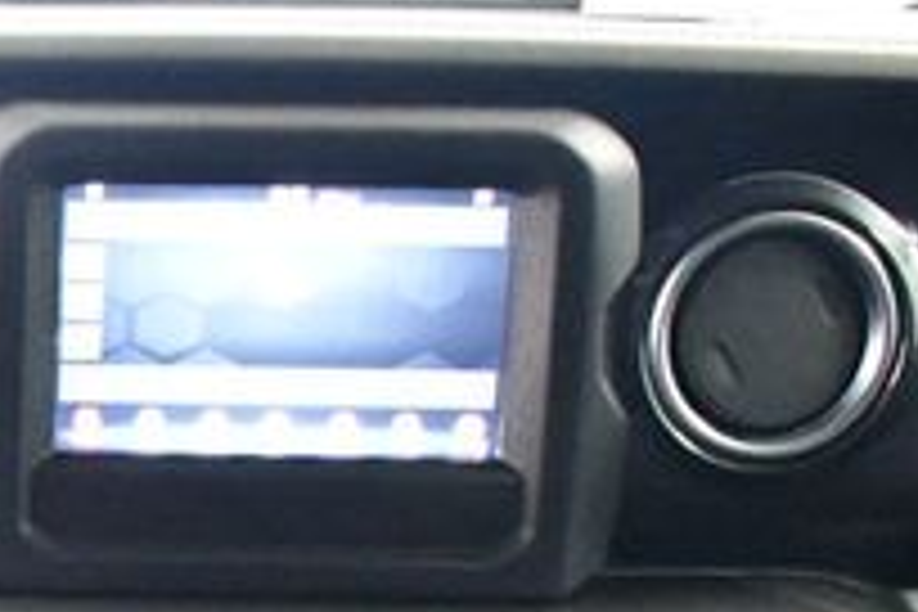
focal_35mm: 113
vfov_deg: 11.6
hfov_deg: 16.6
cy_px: 932
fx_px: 2881
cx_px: -436
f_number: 3.5
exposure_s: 1/60
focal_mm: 18
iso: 11400
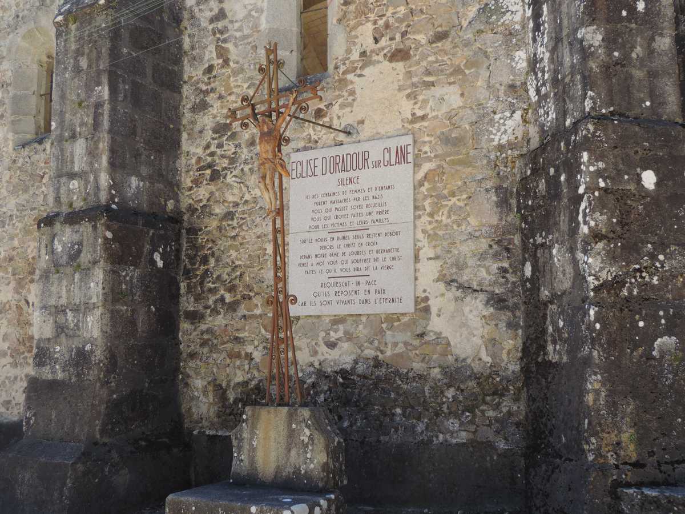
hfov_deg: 46.8
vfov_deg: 36.0
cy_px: 257
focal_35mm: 40
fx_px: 792
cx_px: 342
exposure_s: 1/250
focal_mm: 7.1
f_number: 3.3
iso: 80
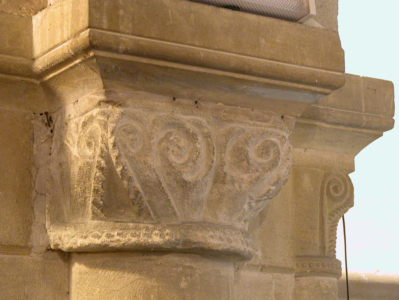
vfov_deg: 12.8
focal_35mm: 116
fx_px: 1337
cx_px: 200
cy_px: 150
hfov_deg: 17.0
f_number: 3.7
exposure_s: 1/2.3
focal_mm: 29.5
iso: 400
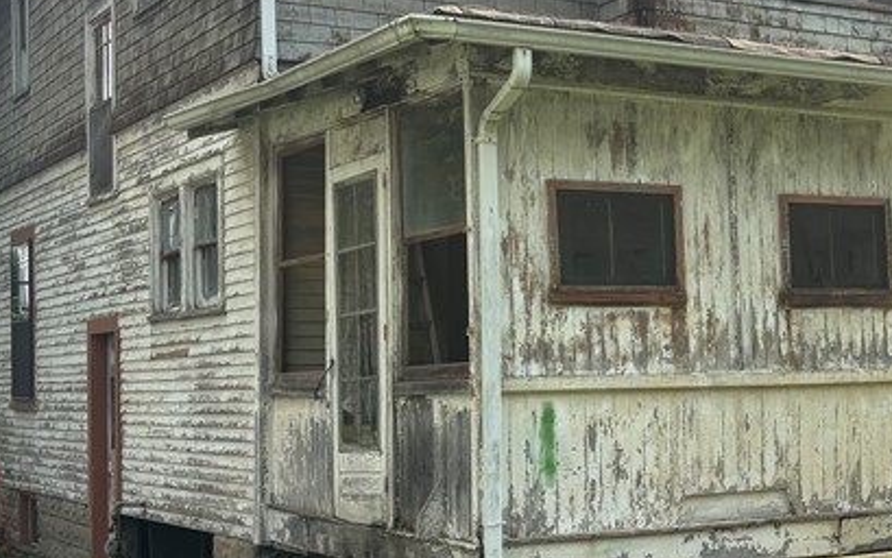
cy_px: 286
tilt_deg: +2.7
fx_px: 1678
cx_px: 742
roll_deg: +2.1
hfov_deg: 29.0
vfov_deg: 18.9
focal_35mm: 69
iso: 50
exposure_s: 1/1311
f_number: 1.6
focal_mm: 5.96
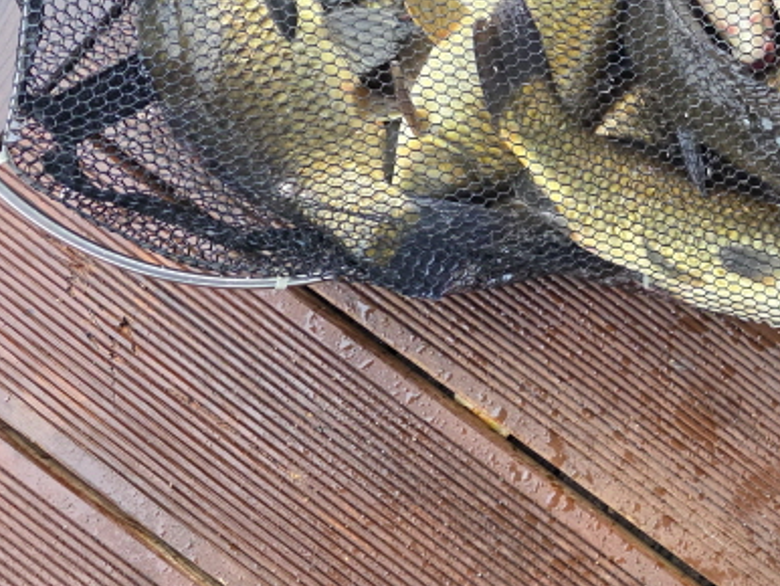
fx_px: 1375
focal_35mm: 61
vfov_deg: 23.0
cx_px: 964
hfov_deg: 27.4
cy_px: -10
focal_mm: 6.3
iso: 320
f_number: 1.7
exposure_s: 1/120
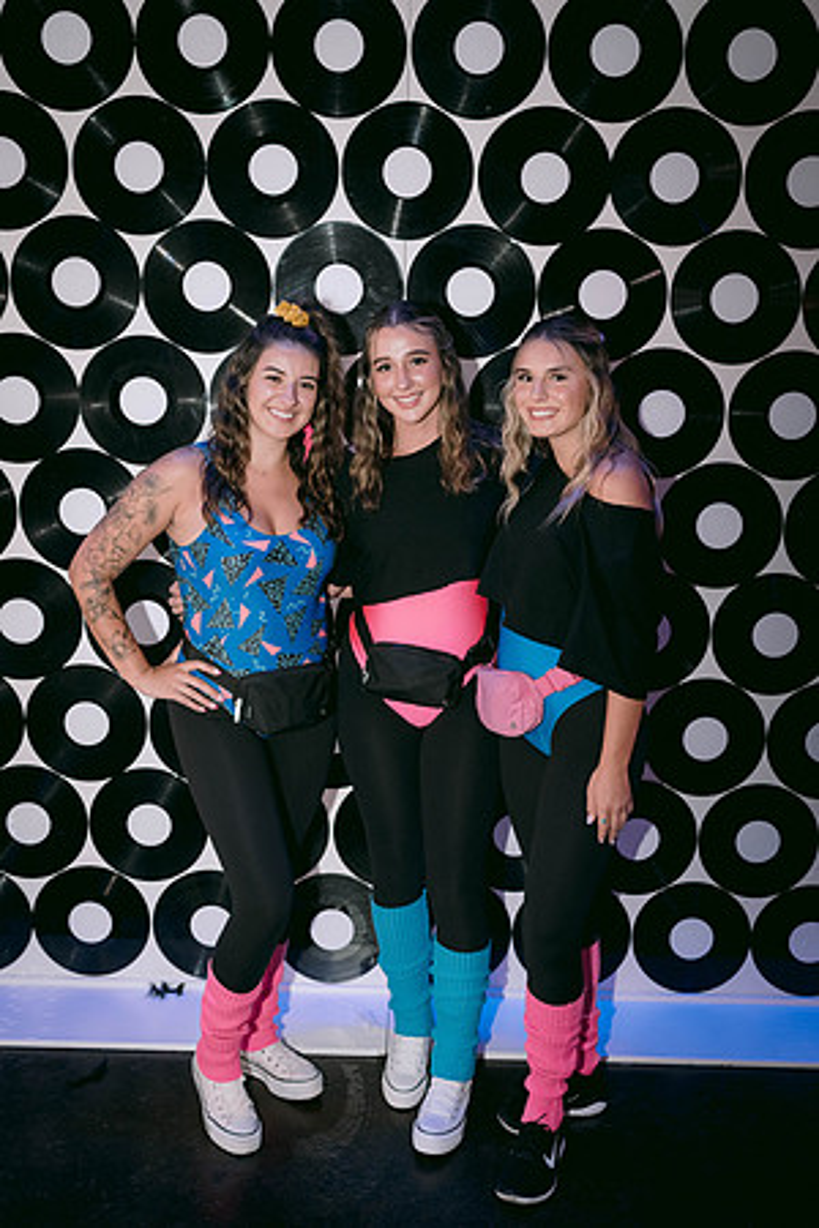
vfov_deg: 54.4
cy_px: 614
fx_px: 1194
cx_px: 410
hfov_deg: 37.9
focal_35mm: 35
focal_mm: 35
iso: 1600
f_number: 2.8
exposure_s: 1/160
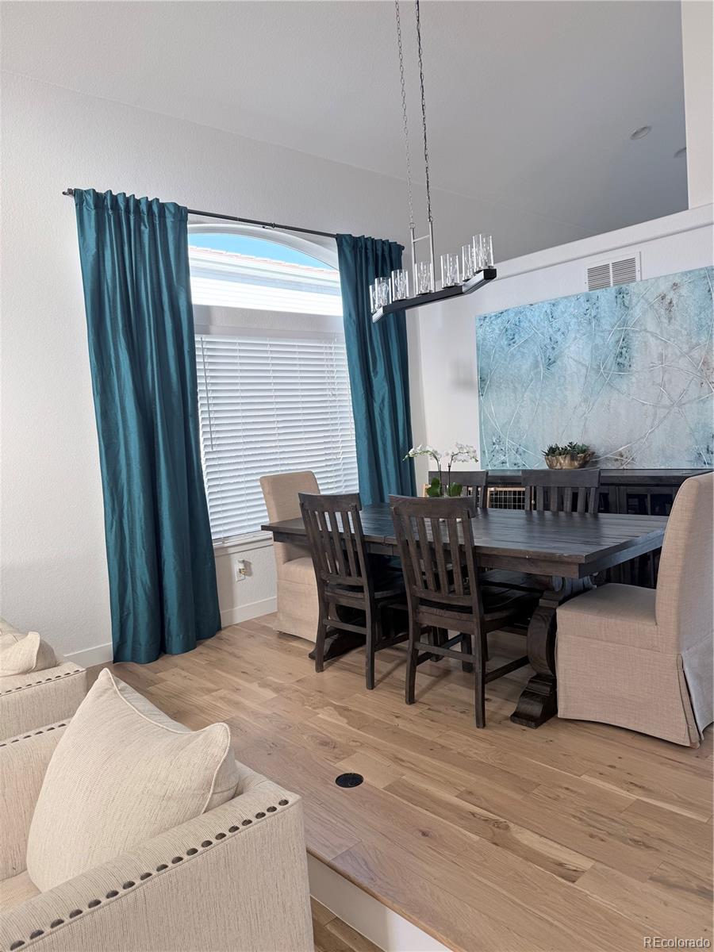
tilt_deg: -4.4
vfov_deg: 71.6
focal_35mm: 24
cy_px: 476
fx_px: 660
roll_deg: +4.4
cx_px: 357
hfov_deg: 56.8
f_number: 1.78
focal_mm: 6.76
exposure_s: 1/176
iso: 64
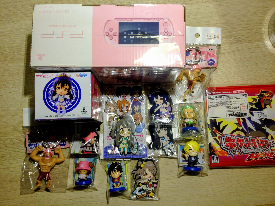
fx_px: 278
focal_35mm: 35
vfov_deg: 40.7
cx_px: 138
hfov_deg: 52.6
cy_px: 103
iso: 64
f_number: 2.4
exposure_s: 1/20
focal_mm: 4.28
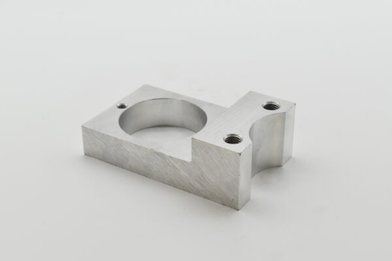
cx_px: 196
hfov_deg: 29.9
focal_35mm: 68
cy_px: 130
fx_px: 735
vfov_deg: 20.2
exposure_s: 1/1600
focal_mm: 45
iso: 1600
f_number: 8
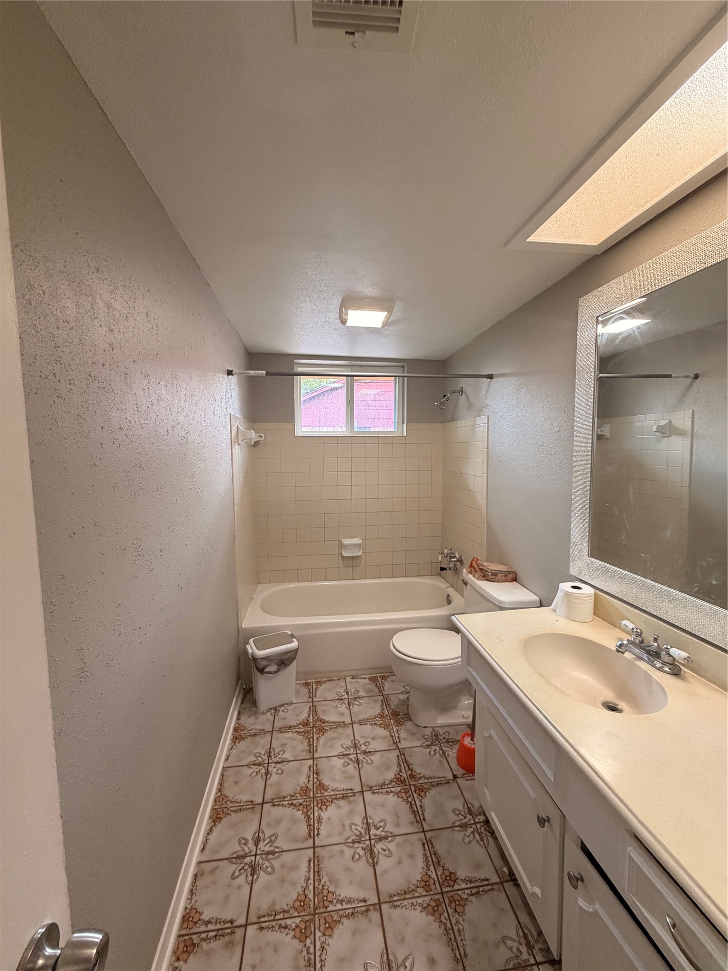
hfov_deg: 85.7
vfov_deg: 102.1
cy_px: 486
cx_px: 364
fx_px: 393
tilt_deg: -4.5
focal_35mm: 14
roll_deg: -0.4
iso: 250
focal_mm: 2.22
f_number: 2.2
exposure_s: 1/60
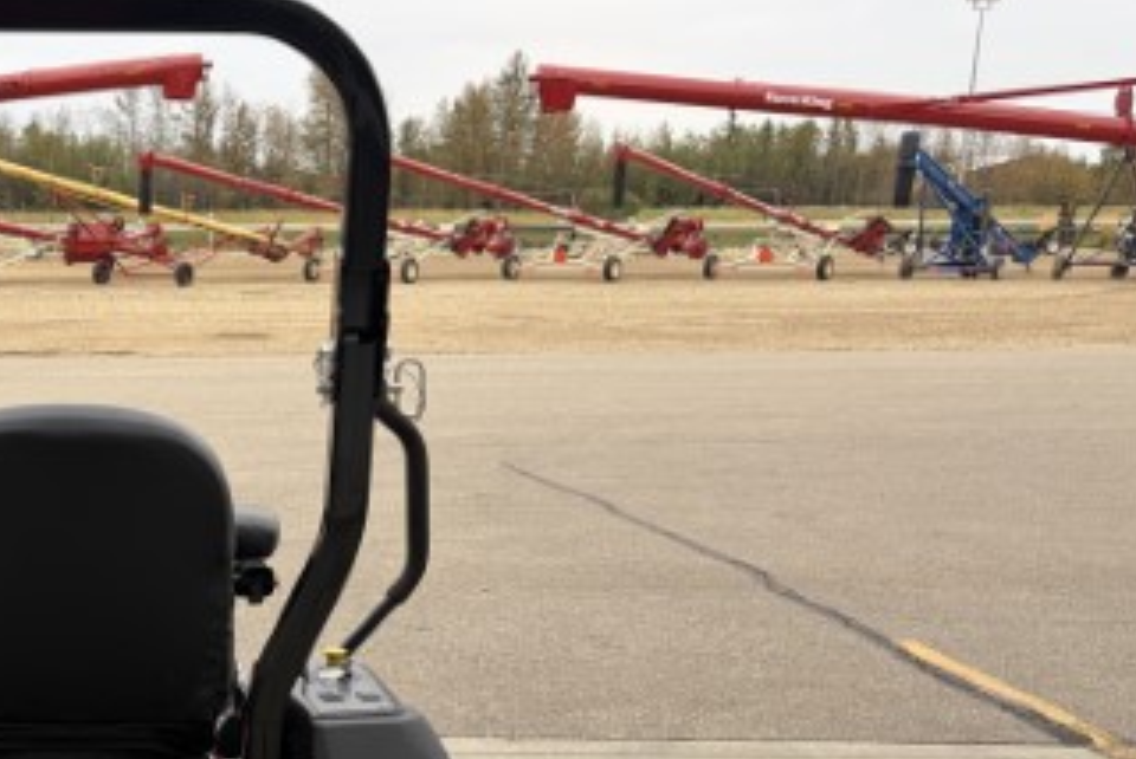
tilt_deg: -16.6
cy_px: 720
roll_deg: -0.4
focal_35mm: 54
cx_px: 89
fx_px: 1706
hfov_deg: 34.5
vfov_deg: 24.2
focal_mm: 5.96
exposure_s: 1/596
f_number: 1.6
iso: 50
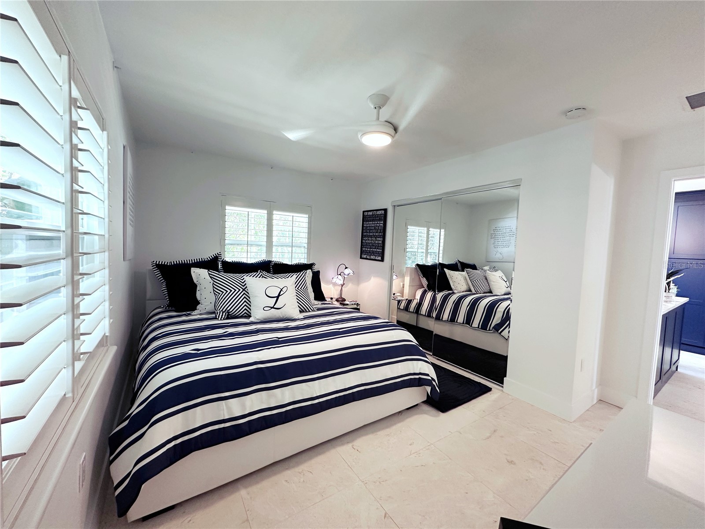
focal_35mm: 14
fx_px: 285
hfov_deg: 102.1
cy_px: 264
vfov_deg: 85.7
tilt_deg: -3.1
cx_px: 352
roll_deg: -2.5
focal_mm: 2.22
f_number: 2.2
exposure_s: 1/60
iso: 200
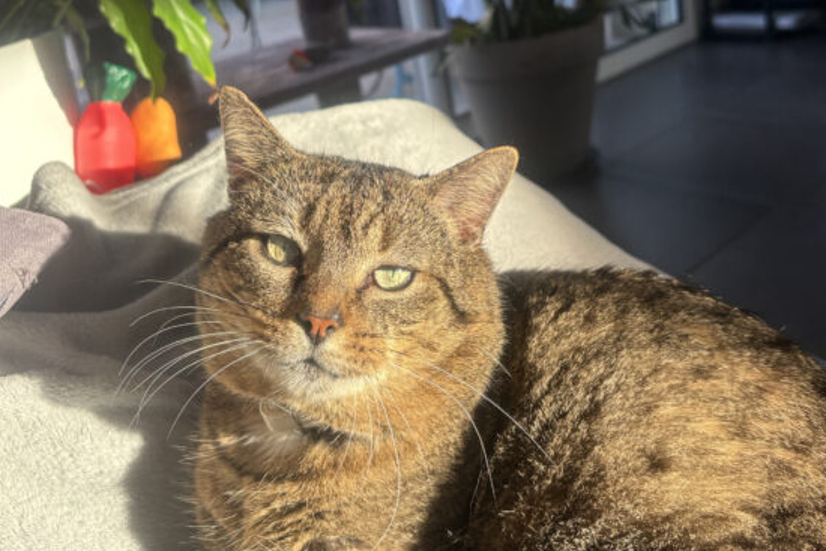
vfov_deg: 34.5
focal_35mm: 38
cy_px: 158
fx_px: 872
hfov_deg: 50.7
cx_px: 421
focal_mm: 5.96
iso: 50
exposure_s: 1/240
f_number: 1.6
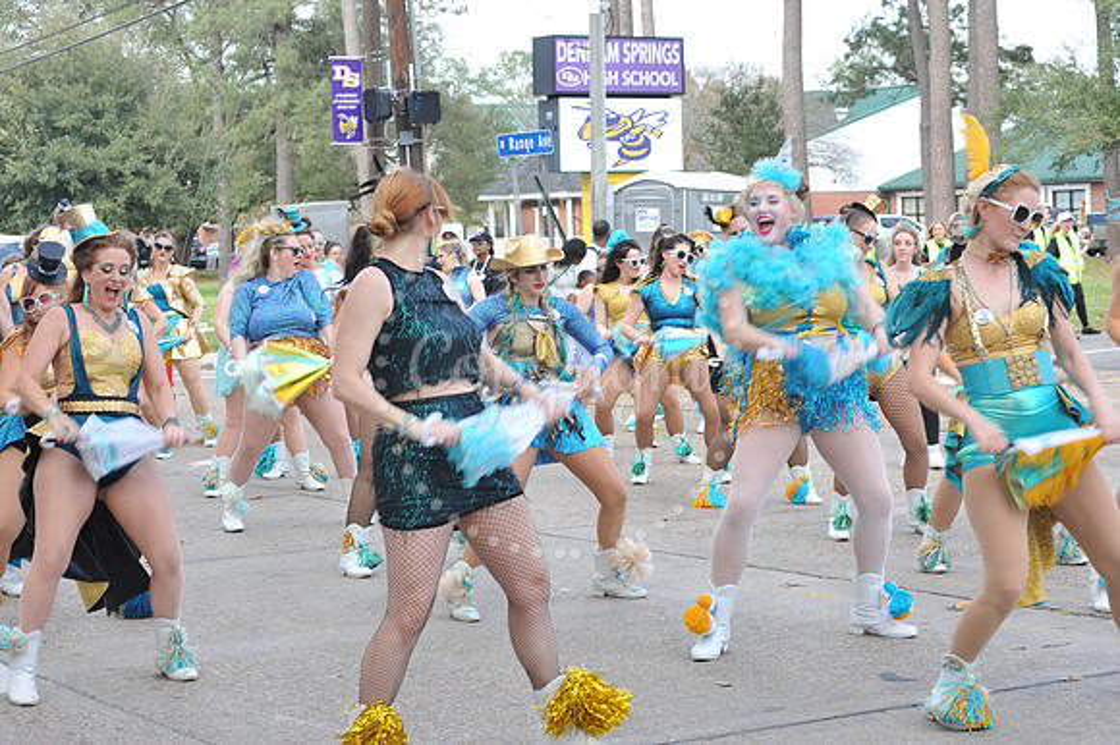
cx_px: 560
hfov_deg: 25.4
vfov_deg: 17.0
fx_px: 2487
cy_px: 372
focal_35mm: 80
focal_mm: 80
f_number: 9
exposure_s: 1/80
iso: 250
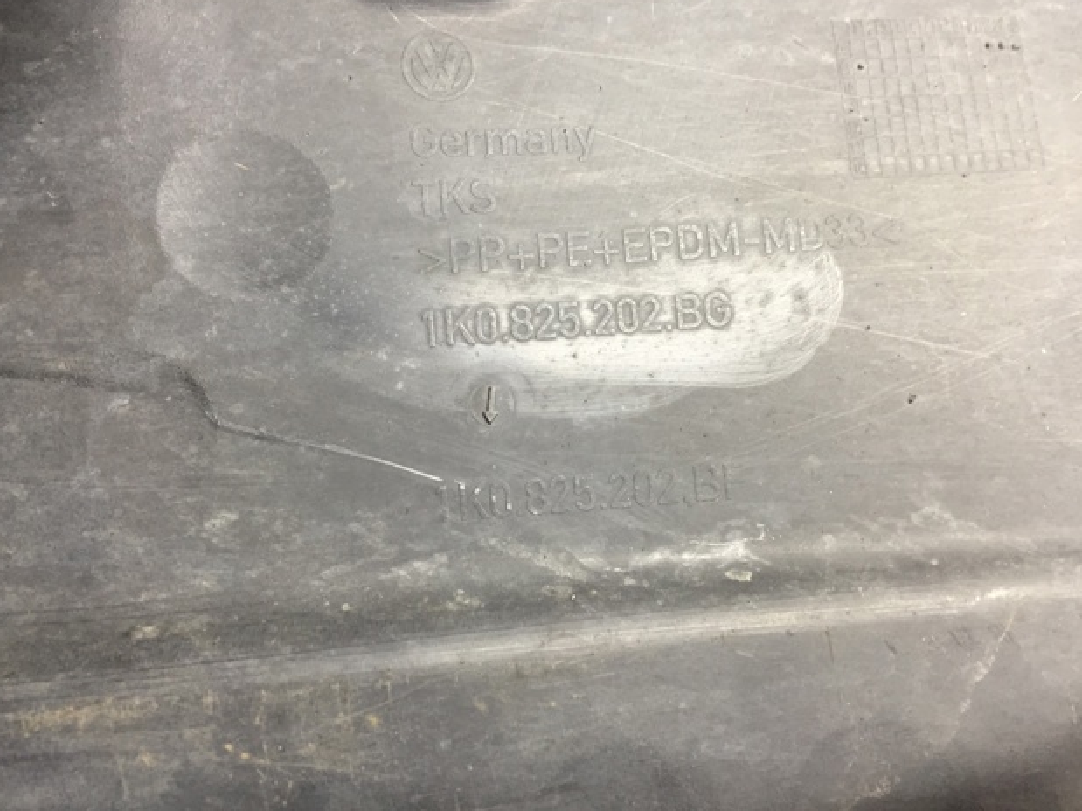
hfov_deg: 60.0
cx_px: 538
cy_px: 395
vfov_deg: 46.8
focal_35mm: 30
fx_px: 938
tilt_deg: -45.2
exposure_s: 1/33
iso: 125
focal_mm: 4.15
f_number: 2.2
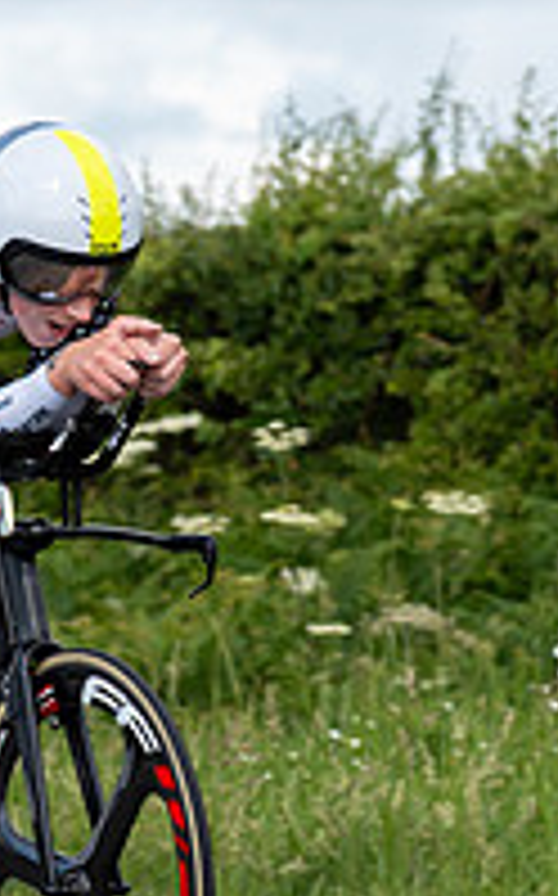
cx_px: 314
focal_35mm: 369
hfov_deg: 3.6
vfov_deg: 5.7
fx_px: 8998
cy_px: 465
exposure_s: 1/1000
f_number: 3.5
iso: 125
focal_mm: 72
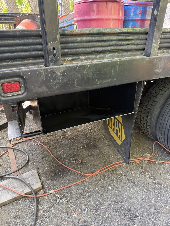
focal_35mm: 24
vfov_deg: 71.6
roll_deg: +3.0
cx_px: 85
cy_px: 113
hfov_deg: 56.8
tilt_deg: -25.2
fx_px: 157
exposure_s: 1/112
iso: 200
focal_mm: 6.76
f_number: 1.78
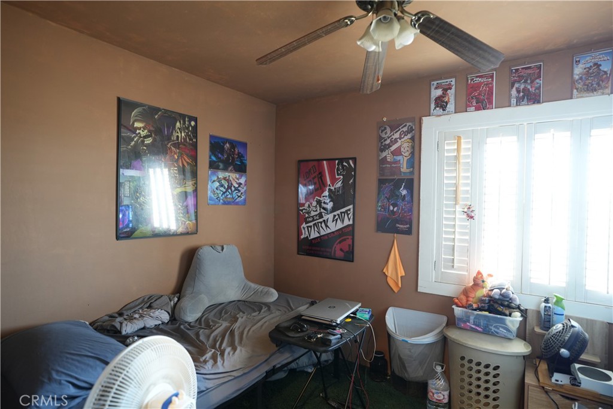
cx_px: 306
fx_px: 341
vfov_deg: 61.9
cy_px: 204
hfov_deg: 84.0
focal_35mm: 20
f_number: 1.8
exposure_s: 1/30
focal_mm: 20
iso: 800
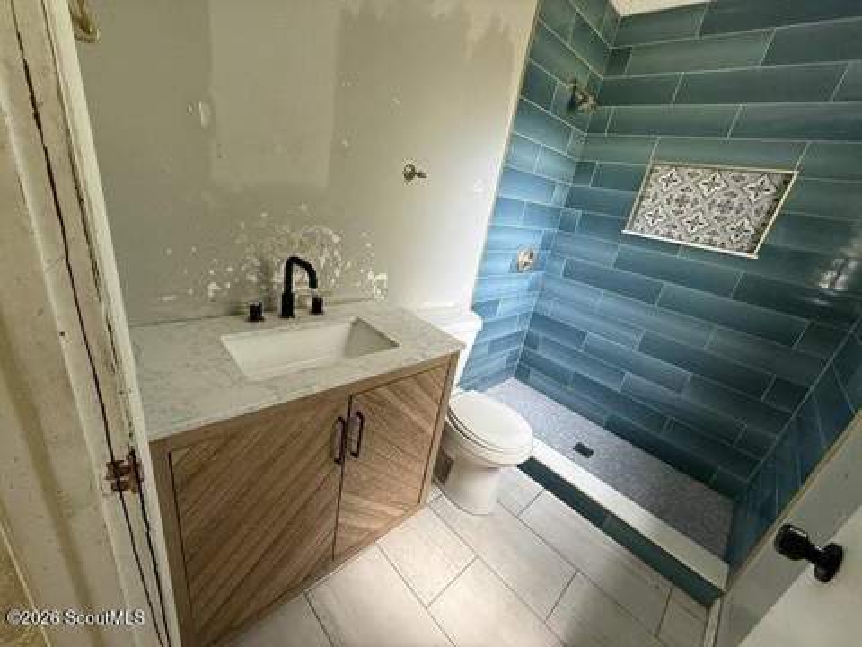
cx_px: 431
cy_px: 324
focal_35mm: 14
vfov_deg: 85.7
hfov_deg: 102.1
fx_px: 349
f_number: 2.2
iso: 320
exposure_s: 1/79
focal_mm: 2.22
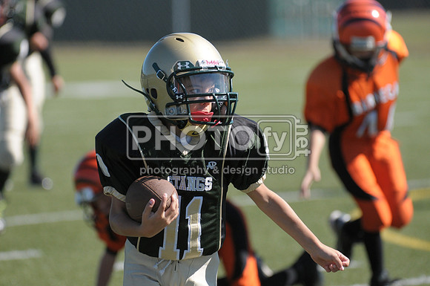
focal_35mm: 390
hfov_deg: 5.3
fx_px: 4652
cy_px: 143
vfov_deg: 3.5
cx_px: 215
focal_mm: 260
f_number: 4
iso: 640
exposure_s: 1/3200
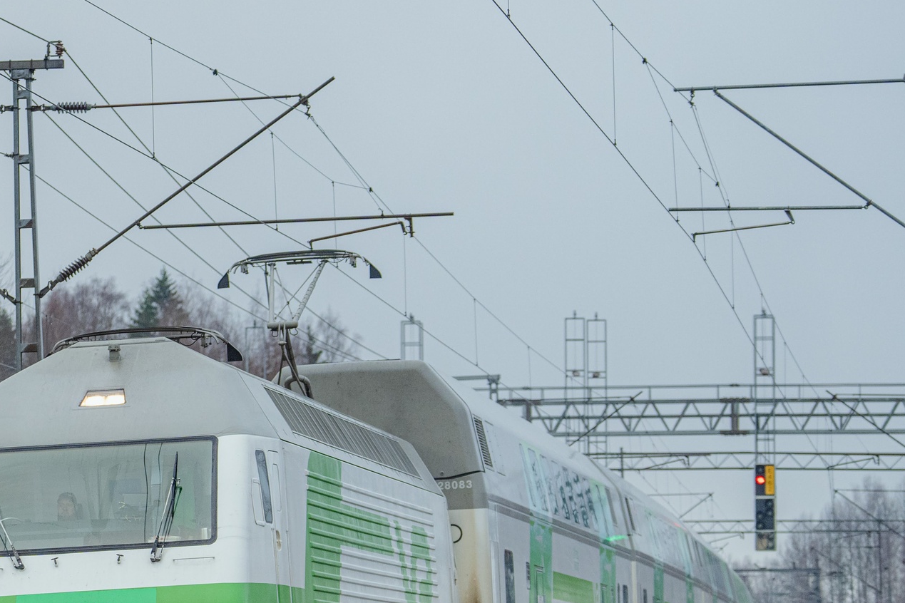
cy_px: 476
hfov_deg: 11.0
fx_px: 4701
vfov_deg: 7.3
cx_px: 267
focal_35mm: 187
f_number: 2.8
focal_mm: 80
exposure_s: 1/1000
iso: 1600
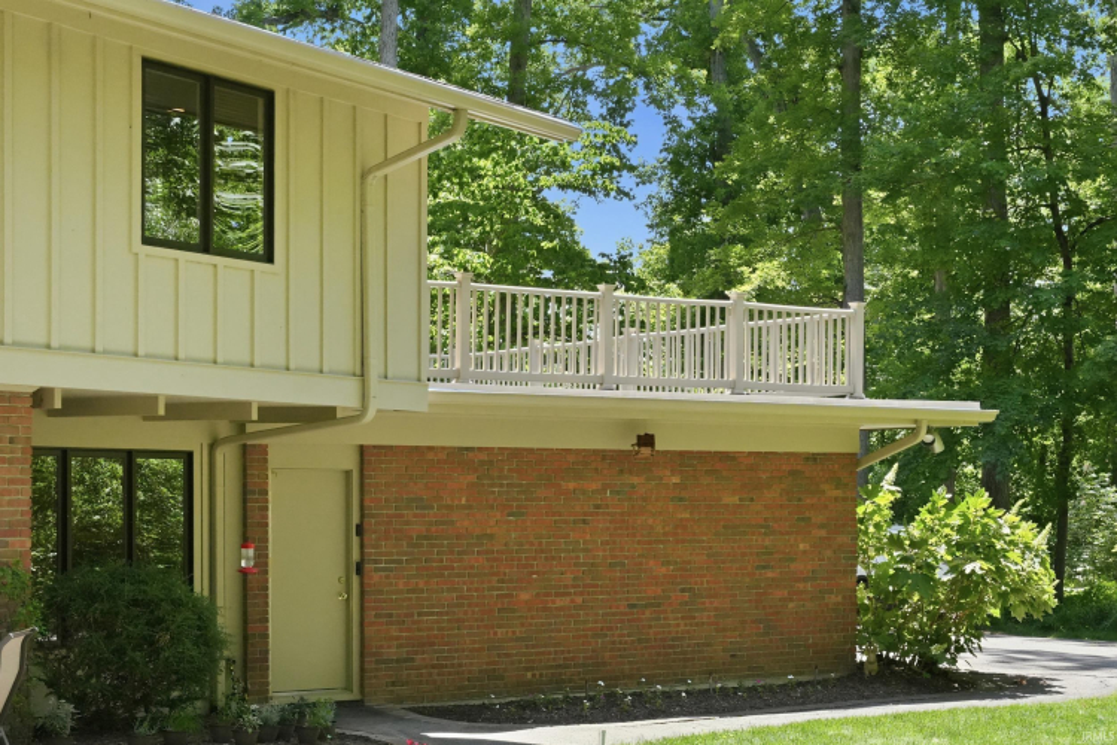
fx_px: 1862
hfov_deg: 33.4
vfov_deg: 22.6
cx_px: 558
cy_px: 372
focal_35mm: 60
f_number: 7.1
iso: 4000
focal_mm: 40
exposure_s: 1/1600
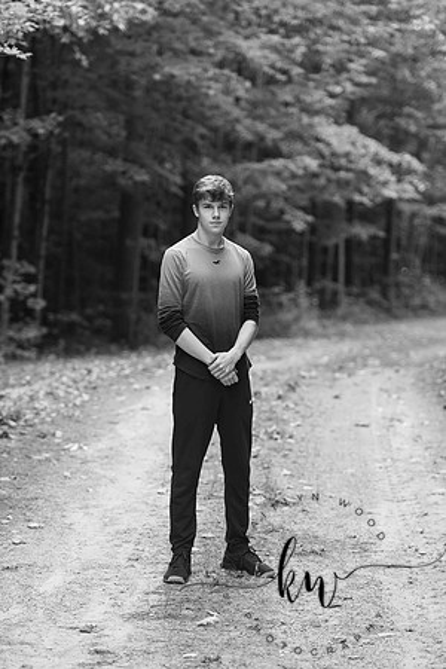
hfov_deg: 12.5
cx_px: 223
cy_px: 334
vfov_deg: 18.6
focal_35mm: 110
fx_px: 2044
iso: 500
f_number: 2.8
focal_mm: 110
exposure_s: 1/320
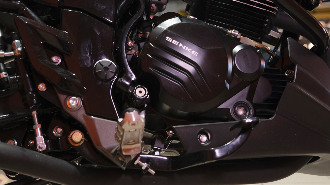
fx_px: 499
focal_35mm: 57
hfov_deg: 36.6
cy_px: 51
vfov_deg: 21.0
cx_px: 158
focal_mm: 29.2
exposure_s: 1/100
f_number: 4
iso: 1600
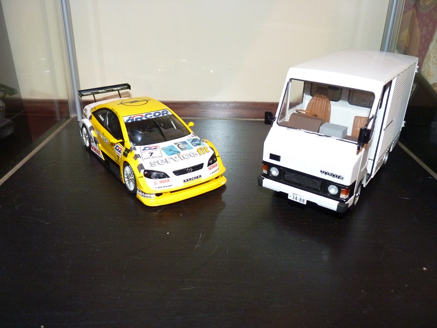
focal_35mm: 29
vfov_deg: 48.2
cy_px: 164
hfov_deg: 61.7
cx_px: 218
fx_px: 366
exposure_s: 1/8
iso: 400
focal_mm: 5.2
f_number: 2.8
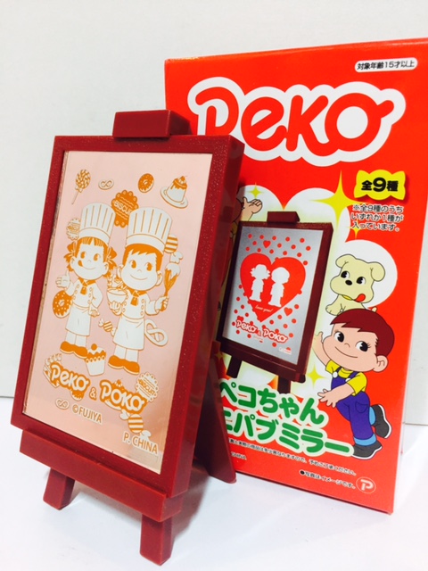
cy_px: 286
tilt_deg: -15.6
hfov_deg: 48.2
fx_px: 478
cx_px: 214
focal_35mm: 29
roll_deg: +1.3
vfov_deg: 61.7
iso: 160
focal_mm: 4.15
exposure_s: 1/33
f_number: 2.2
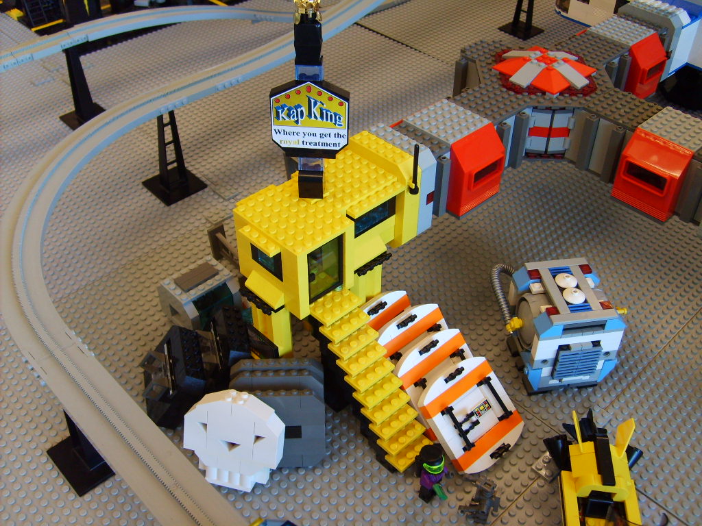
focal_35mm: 35
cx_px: 351
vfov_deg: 40.7
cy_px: 263
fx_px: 710
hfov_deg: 52.6
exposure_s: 1/30
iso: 100
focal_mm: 5.8
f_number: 2.8
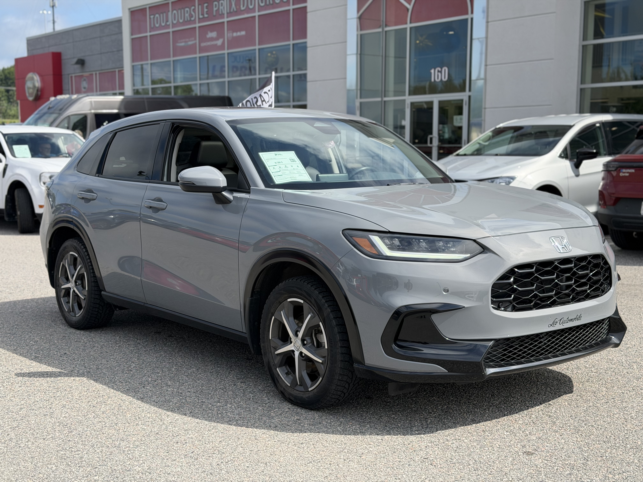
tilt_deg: -7.3
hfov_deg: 39.7
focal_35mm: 48
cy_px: 241
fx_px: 892
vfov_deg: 30.3
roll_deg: -0.5
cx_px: 322
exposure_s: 1/3891
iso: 80
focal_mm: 6.76
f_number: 1.78
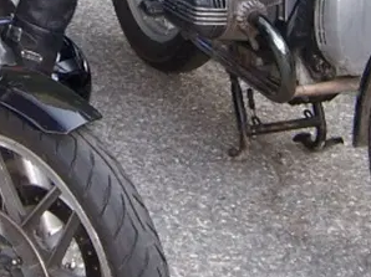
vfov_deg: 10.8
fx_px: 1424
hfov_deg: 14.8
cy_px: -111
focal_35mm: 133
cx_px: 72
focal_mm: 5.5
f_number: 2.8
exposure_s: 1/60
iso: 80
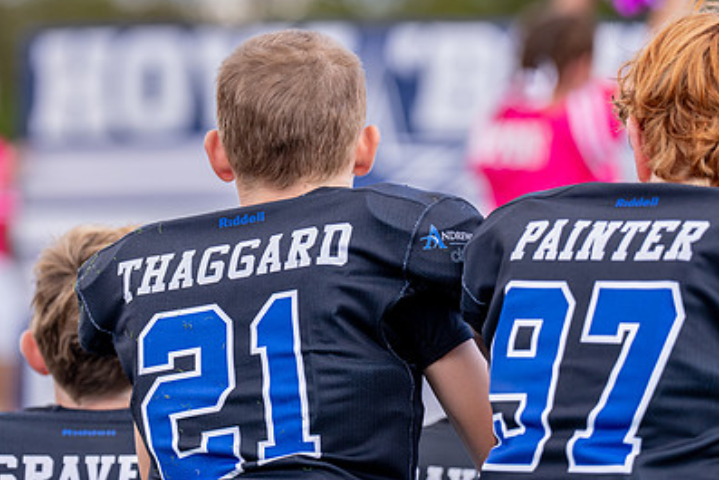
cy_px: 219
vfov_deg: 5.5
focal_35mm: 251
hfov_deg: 8.2
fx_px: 5015
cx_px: 280
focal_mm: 156
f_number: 2.8
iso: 320
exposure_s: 1/1600
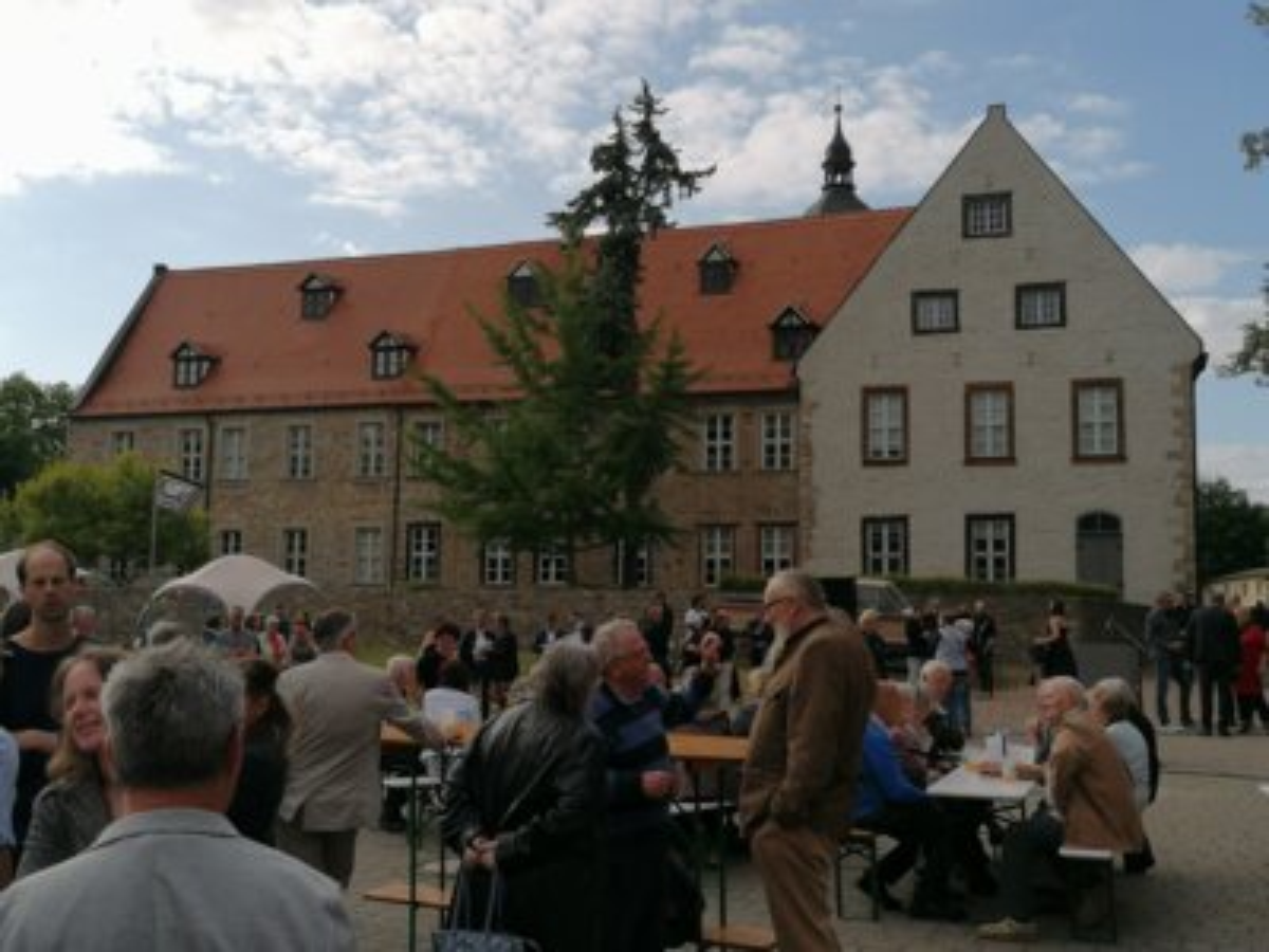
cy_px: 476
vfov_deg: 37.7
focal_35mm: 38
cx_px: 634
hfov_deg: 49.0
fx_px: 1393
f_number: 1.8
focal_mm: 4.75
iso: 50
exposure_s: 1/1661
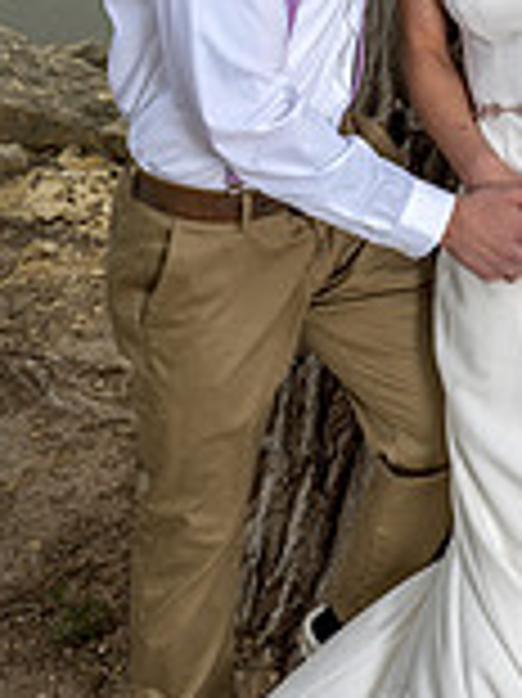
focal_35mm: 84
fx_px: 1691
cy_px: 288
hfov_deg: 17.3
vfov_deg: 23.3
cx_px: 446
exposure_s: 1/200
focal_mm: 30
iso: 100
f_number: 8
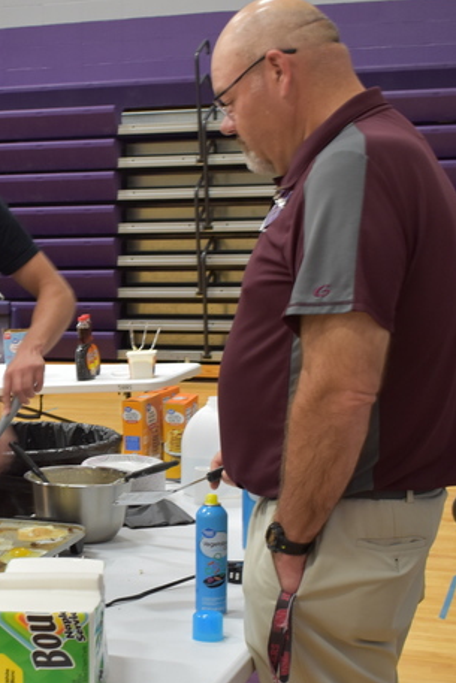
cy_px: 414
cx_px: -29
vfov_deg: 27.3
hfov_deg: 17.9
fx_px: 1405
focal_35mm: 74
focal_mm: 22
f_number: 5.6
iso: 400
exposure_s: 1/20
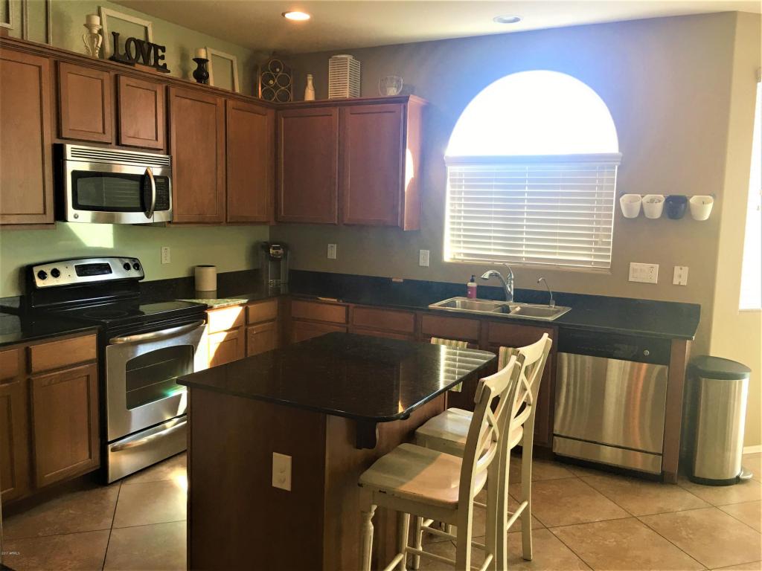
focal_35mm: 29
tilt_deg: -5.0
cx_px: 381
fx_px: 638
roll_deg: -0.9
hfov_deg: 61.7
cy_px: 286
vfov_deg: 48.2
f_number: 2.2
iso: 25
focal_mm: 4.15
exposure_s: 1/30
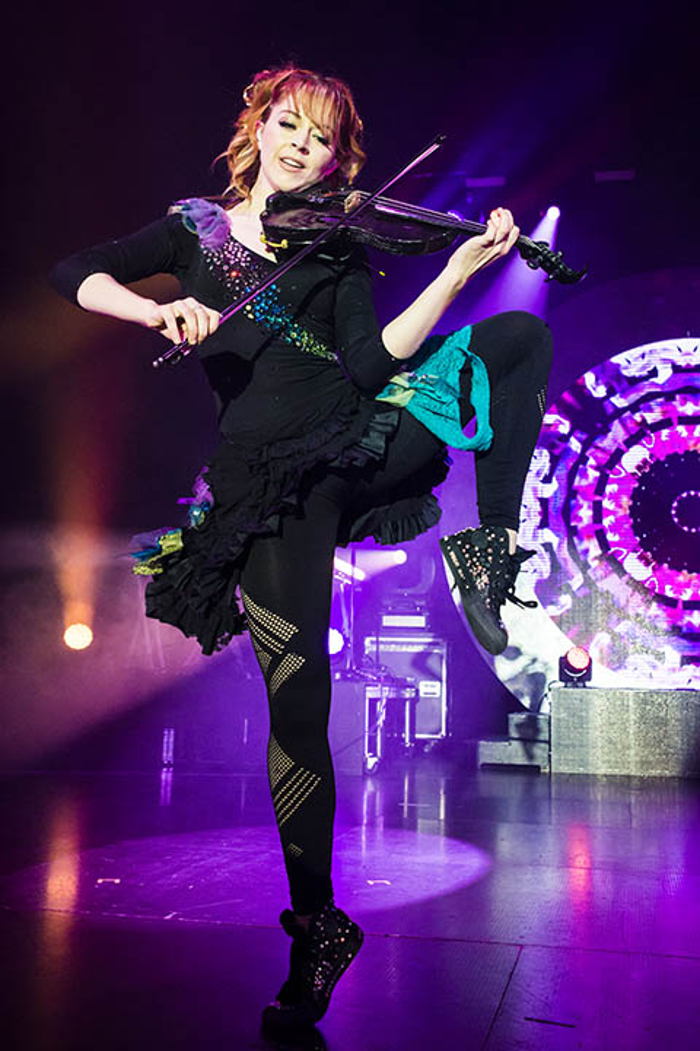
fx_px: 1021
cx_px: 350
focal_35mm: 35
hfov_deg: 37.9
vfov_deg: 54.4
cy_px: 526
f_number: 8
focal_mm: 35
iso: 3200
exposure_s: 1/800
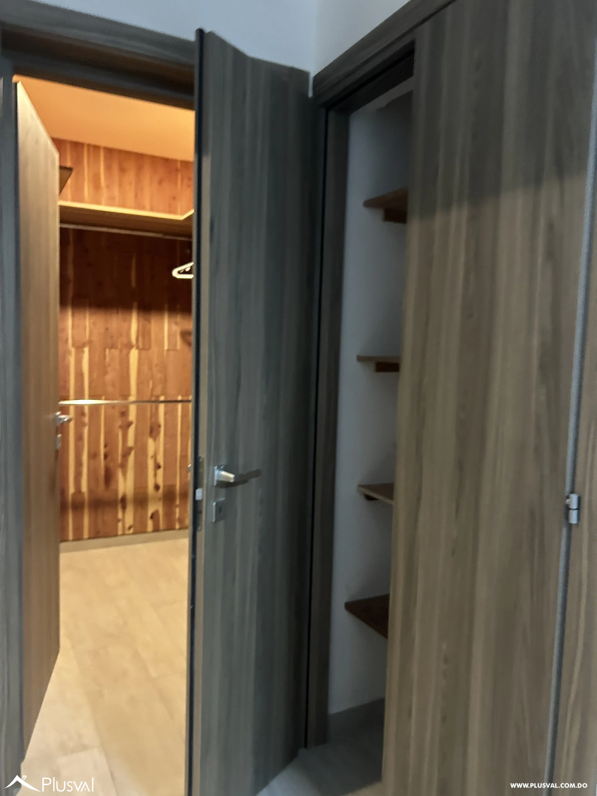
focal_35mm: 26
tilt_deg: -1.7
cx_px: 298
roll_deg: -3.9
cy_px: 398
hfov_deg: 53.1
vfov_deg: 67.3
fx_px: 598
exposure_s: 1/33
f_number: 1.5
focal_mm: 5.7
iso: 640
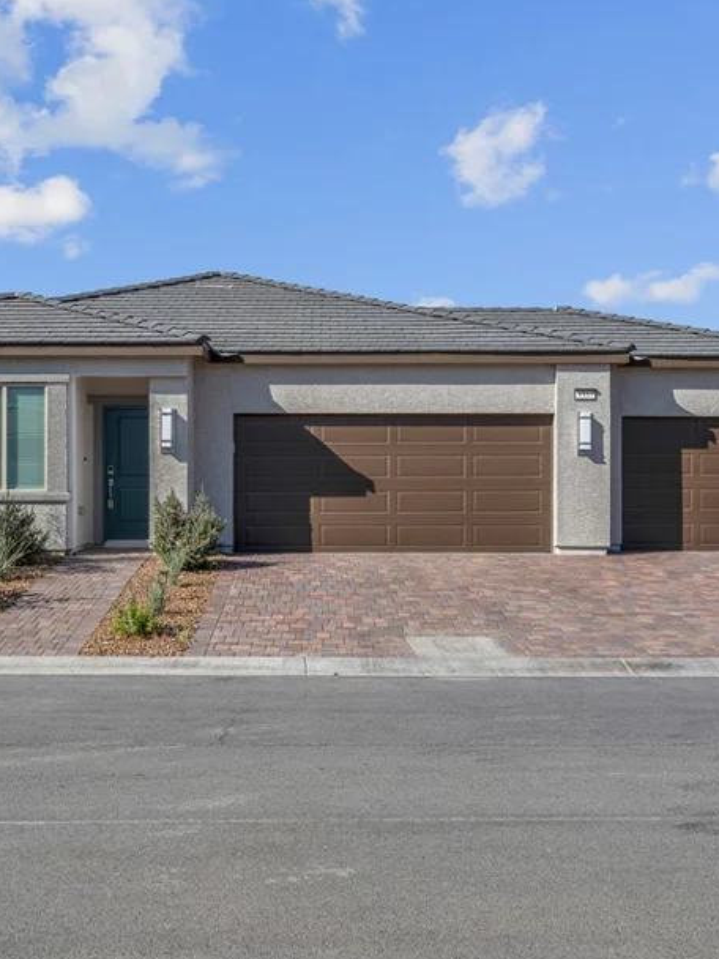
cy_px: 449
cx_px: 296
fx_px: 1302
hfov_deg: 30.8
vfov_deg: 40.4
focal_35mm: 47
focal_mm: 29
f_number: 9
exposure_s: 1/320
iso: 100
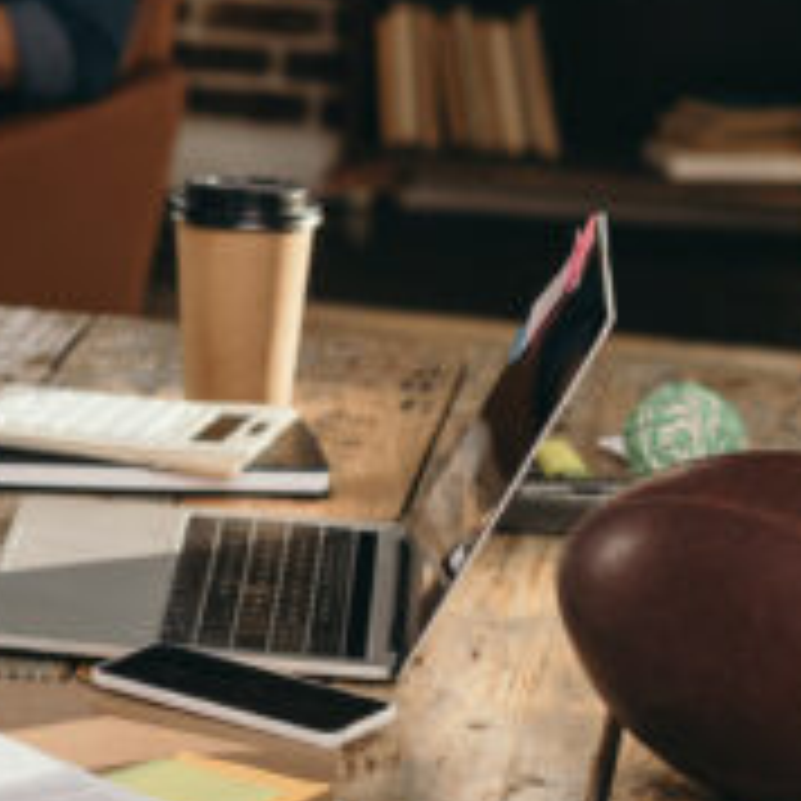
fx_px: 4791
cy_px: -281
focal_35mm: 183
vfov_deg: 9.4
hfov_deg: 9.2
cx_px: -536
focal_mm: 50
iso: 200
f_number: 3.5
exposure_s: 1/200
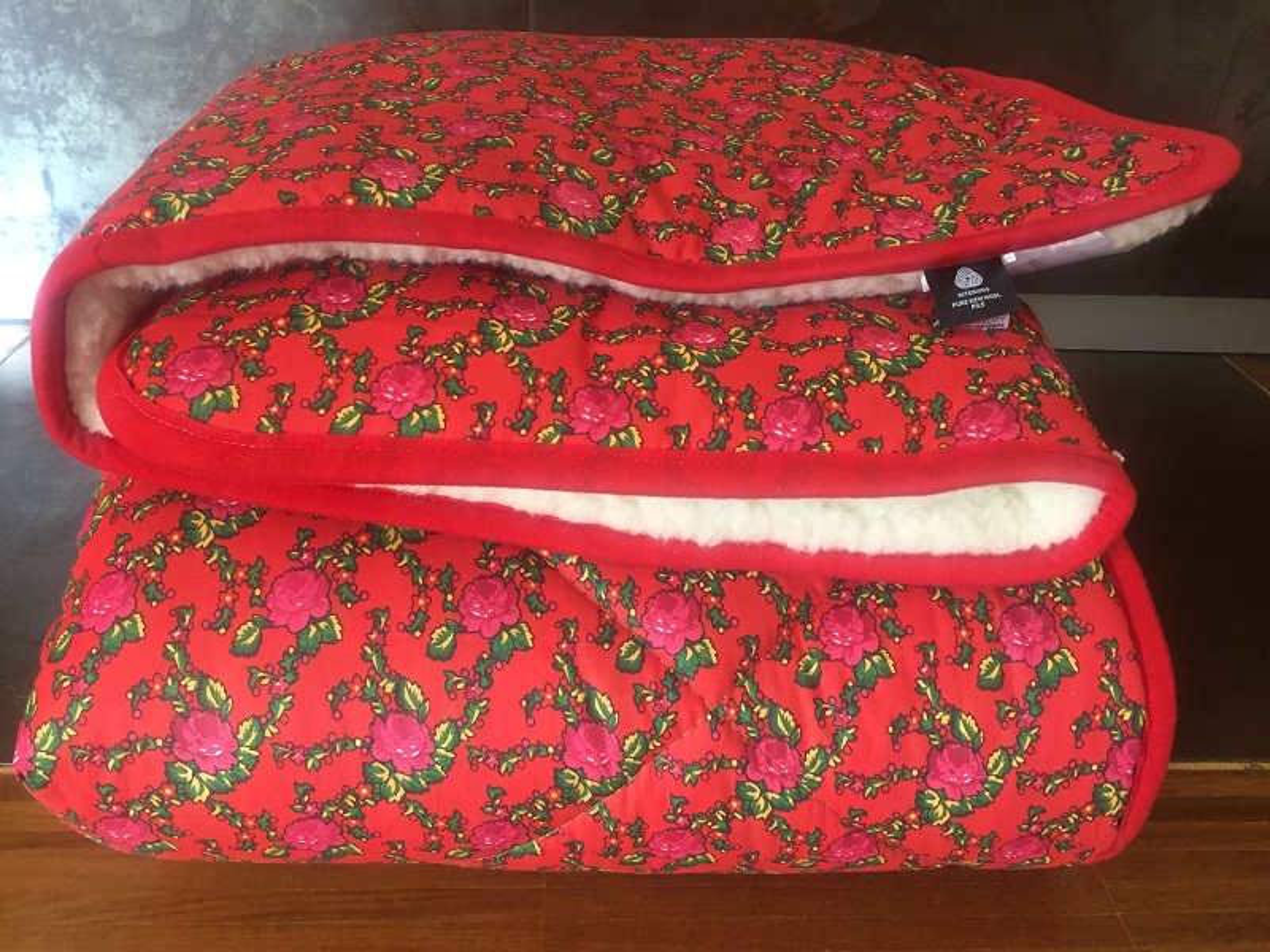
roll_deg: -2.8
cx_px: 635
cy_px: 476
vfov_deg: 48.2
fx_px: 1064
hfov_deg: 61.7
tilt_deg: -30.6
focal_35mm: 29
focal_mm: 4.15
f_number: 2.2
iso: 160
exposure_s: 1/33
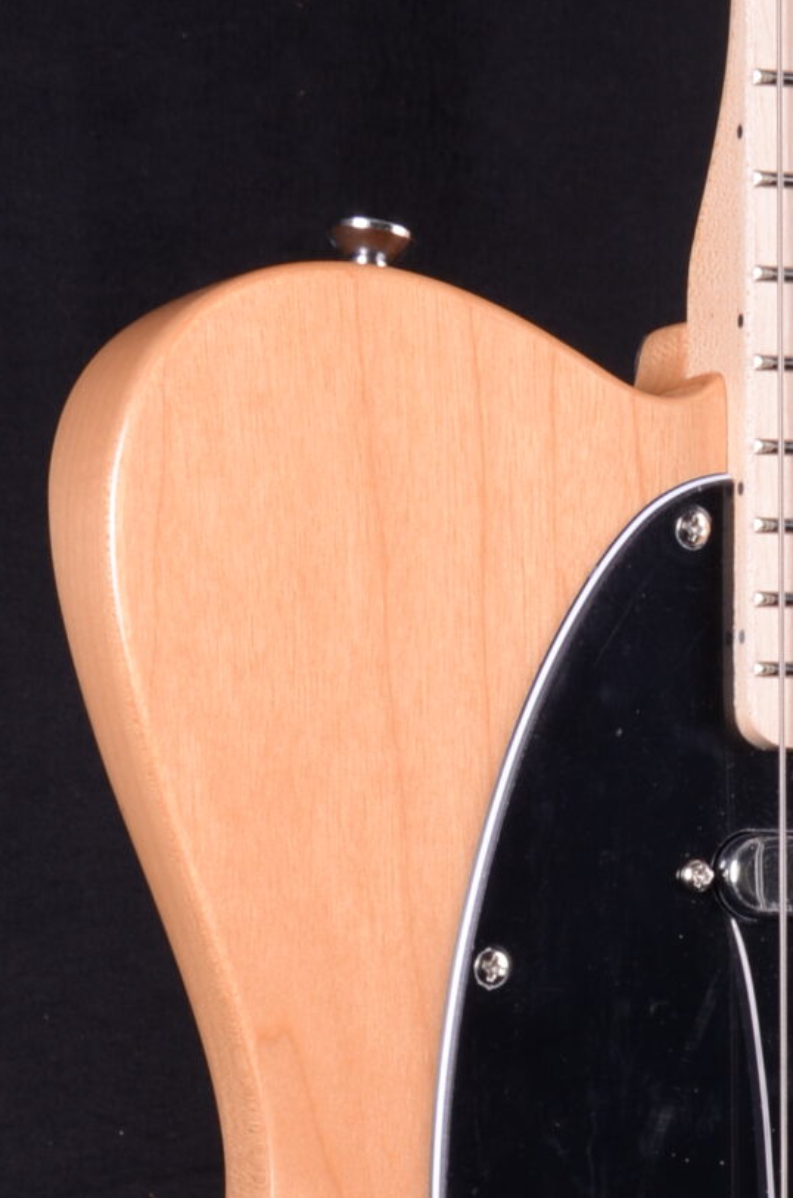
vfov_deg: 12.2
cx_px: 855
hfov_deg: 8.2
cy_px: 1430
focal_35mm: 166
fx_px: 5494
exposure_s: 1/200
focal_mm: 35
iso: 200
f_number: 13
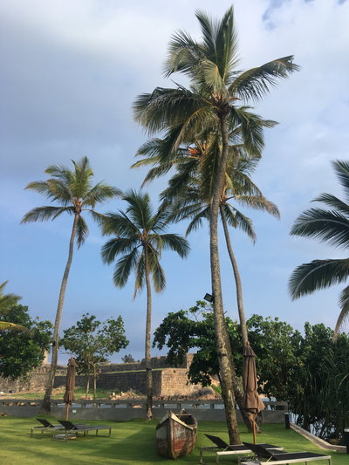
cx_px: 174
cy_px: 232
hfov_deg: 48.2
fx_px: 390
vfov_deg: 61.6
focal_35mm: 29
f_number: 2.2
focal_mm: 4.15
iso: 25
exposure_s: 1/686
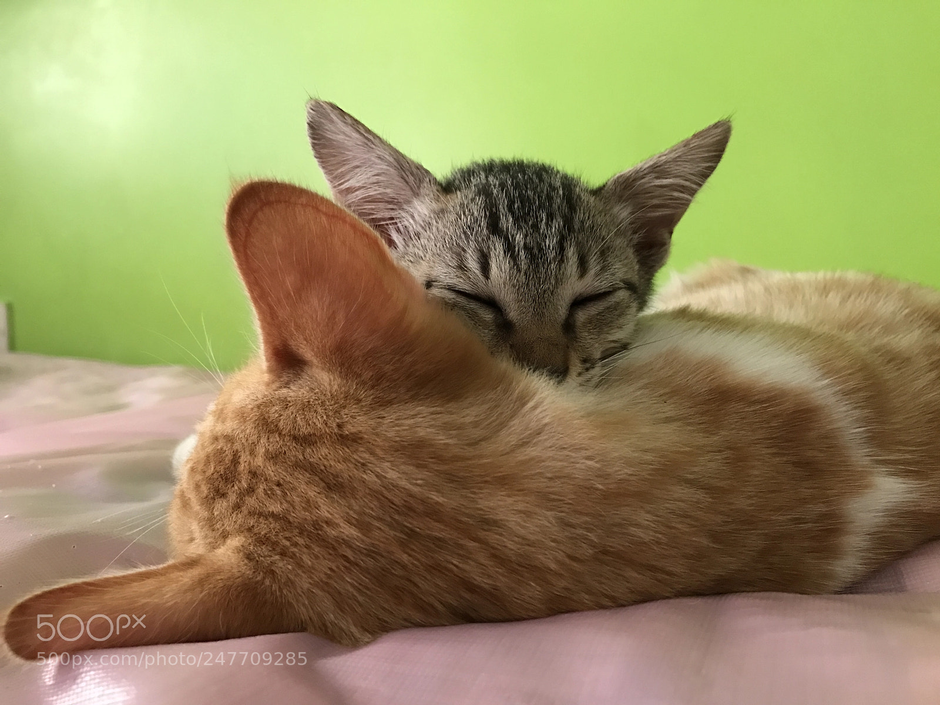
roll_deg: +0.4
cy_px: 352
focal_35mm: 28
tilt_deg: -3.4
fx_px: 760
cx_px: 470
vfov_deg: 49.7
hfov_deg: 63.4
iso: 100
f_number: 1.8
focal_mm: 3.99
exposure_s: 1/14
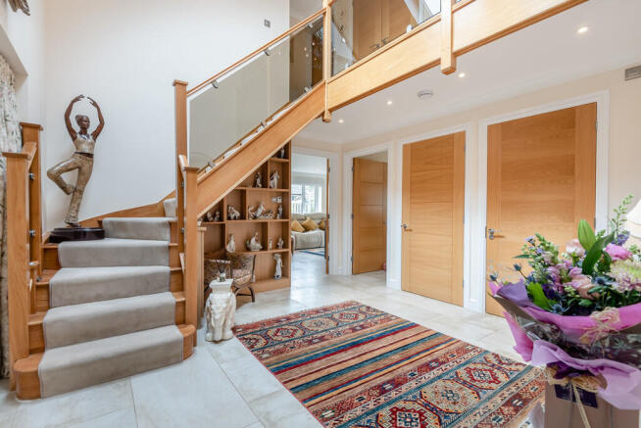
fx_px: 285
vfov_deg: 73.8
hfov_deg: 96.7
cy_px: 214
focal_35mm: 16
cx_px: 320
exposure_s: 1/200
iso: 200
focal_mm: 16
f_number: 8
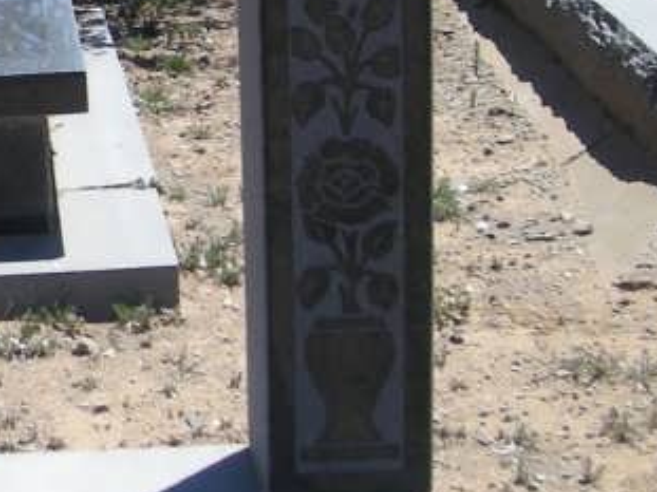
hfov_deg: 13.8
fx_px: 2561
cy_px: -63
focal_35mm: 135
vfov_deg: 10.8
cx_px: -317
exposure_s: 1/170
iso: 50
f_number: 5.7
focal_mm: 5.7
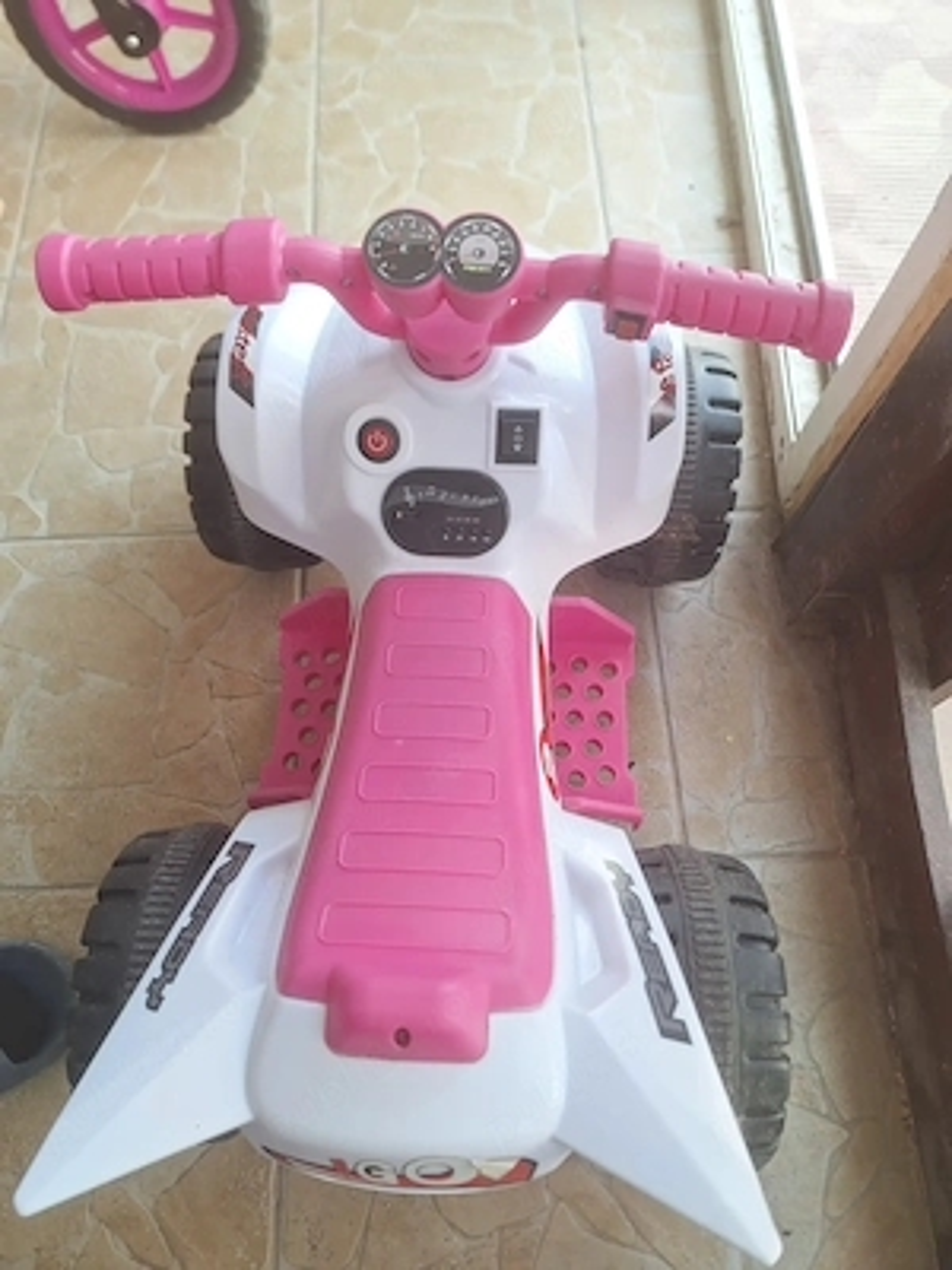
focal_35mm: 23
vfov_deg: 73.9
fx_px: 843
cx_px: 476
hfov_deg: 58.9
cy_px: 635
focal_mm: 5.54
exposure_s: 1/111
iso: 40
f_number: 1.8
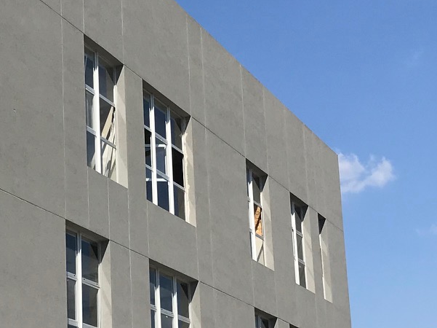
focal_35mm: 94
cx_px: 151
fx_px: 1186
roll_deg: +1.7
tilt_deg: +14.7
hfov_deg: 20.8
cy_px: 230
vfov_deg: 15.7
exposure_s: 1/3690
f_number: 1.8
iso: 20
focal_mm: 3.99
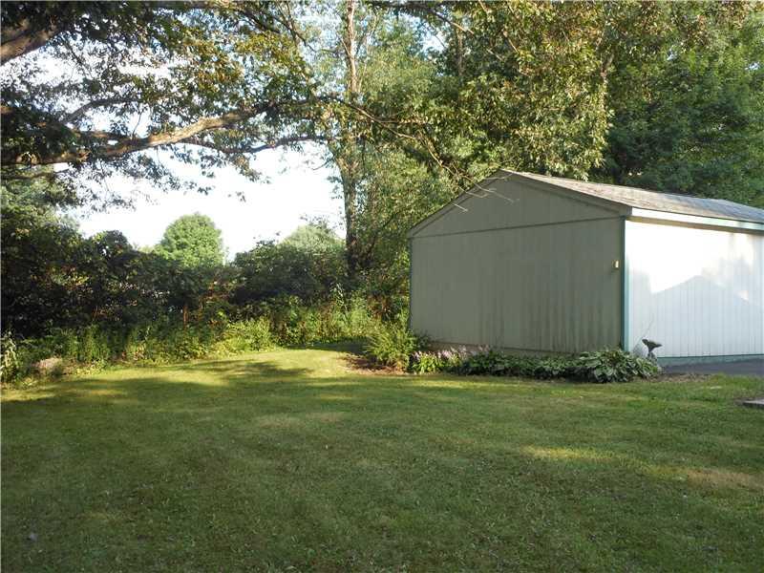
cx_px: 382
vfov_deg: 42.9
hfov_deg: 55.4
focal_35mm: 33
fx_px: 728
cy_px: 286
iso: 80
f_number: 4
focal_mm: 5.9
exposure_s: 1/80
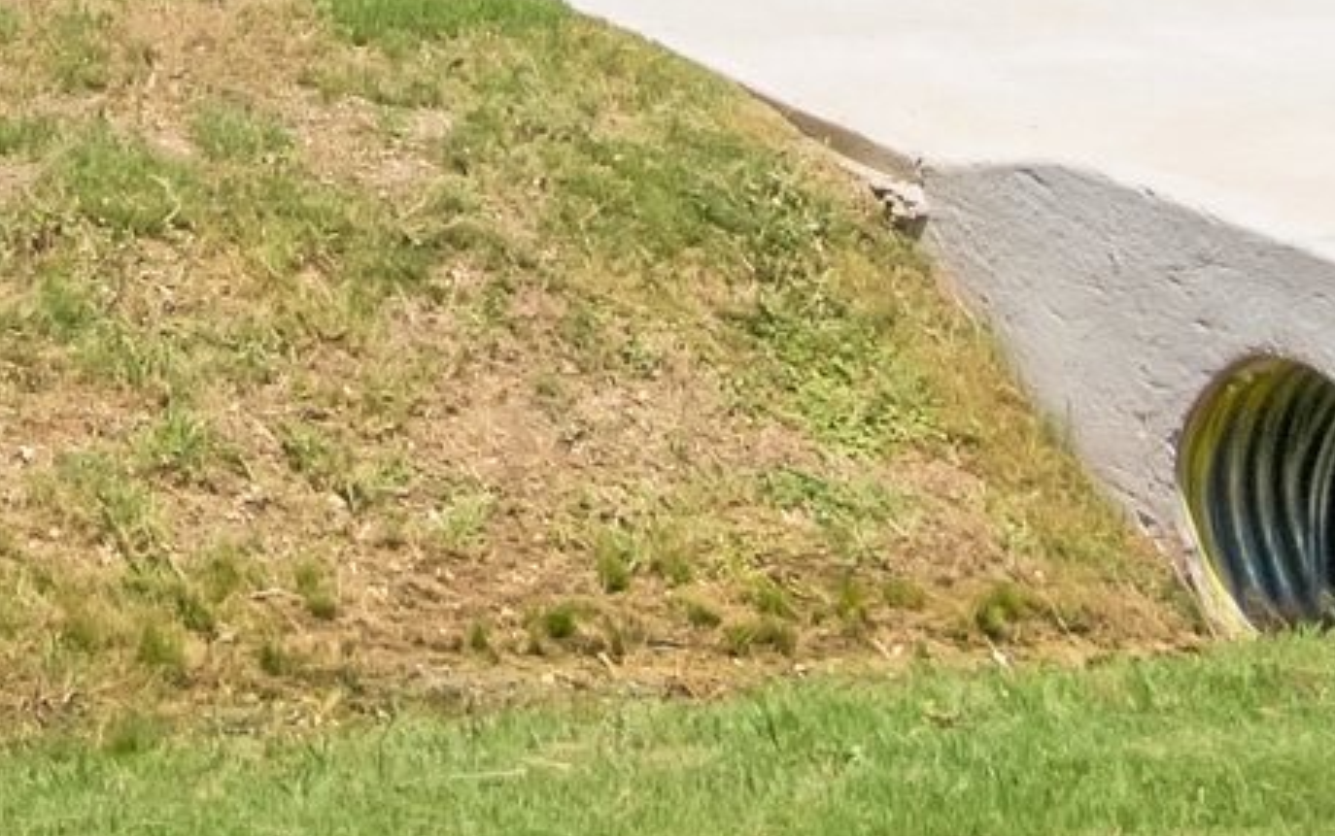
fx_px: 5170
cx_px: -618
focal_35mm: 142
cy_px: -1087
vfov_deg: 8.5
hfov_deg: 13.9
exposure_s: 1/2000
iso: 100
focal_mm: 5.22
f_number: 3.1
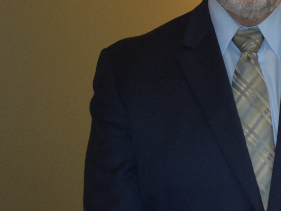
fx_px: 844
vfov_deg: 14.2
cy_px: 64
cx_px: 355
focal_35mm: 104
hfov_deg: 17.8
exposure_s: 1/100
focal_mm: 26
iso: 1600
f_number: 4
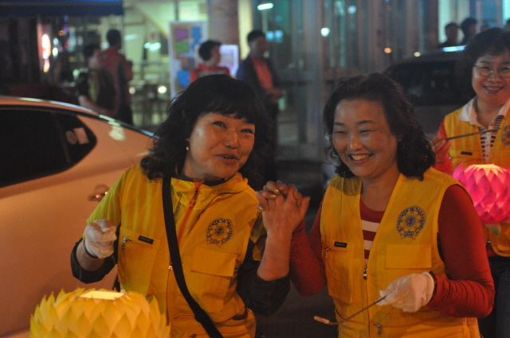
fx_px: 1104
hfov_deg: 26.0
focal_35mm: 78
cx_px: 255
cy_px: 169
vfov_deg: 17.4
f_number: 3.2
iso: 3200
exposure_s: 1/200
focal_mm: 52
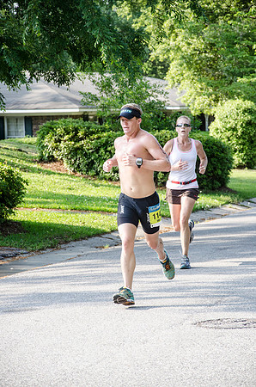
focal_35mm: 158
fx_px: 1688
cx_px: 128
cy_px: 194
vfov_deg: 13.1
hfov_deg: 8.7
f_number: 5.6
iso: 800
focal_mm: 105
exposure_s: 1/640
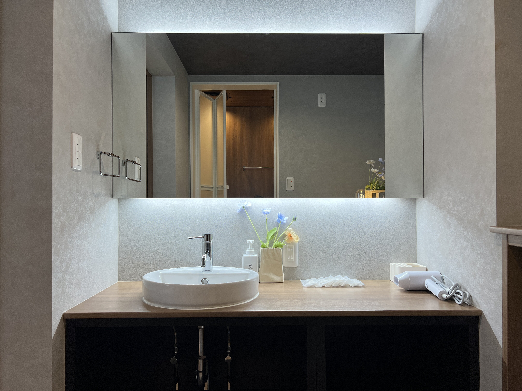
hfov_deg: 67.3
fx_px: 392
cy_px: 196
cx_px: 261
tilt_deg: +0.8
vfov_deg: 53.1
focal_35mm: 26
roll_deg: +0.4
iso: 64
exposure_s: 1/100
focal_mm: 5.7
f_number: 1.5
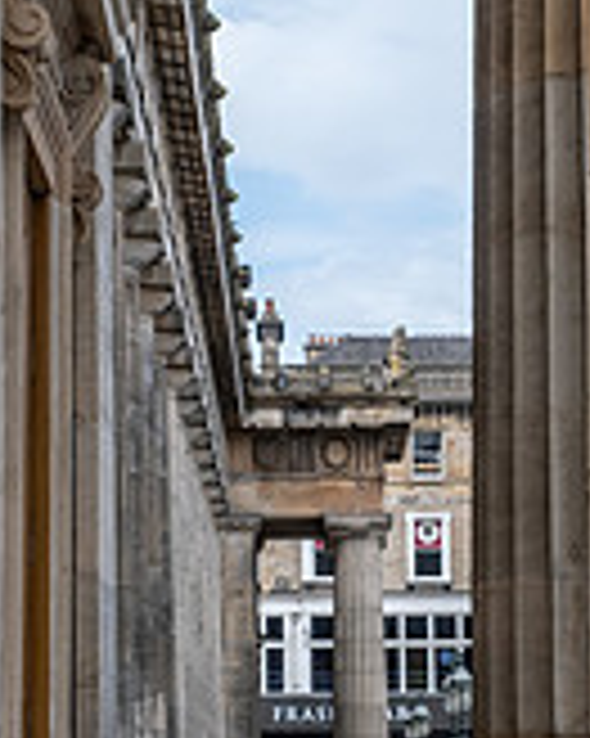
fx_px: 2644
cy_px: 356
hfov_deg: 12.7
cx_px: 302
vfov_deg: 15.9
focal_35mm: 121
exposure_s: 1/400
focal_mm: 31.1
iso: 160
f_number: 5.6
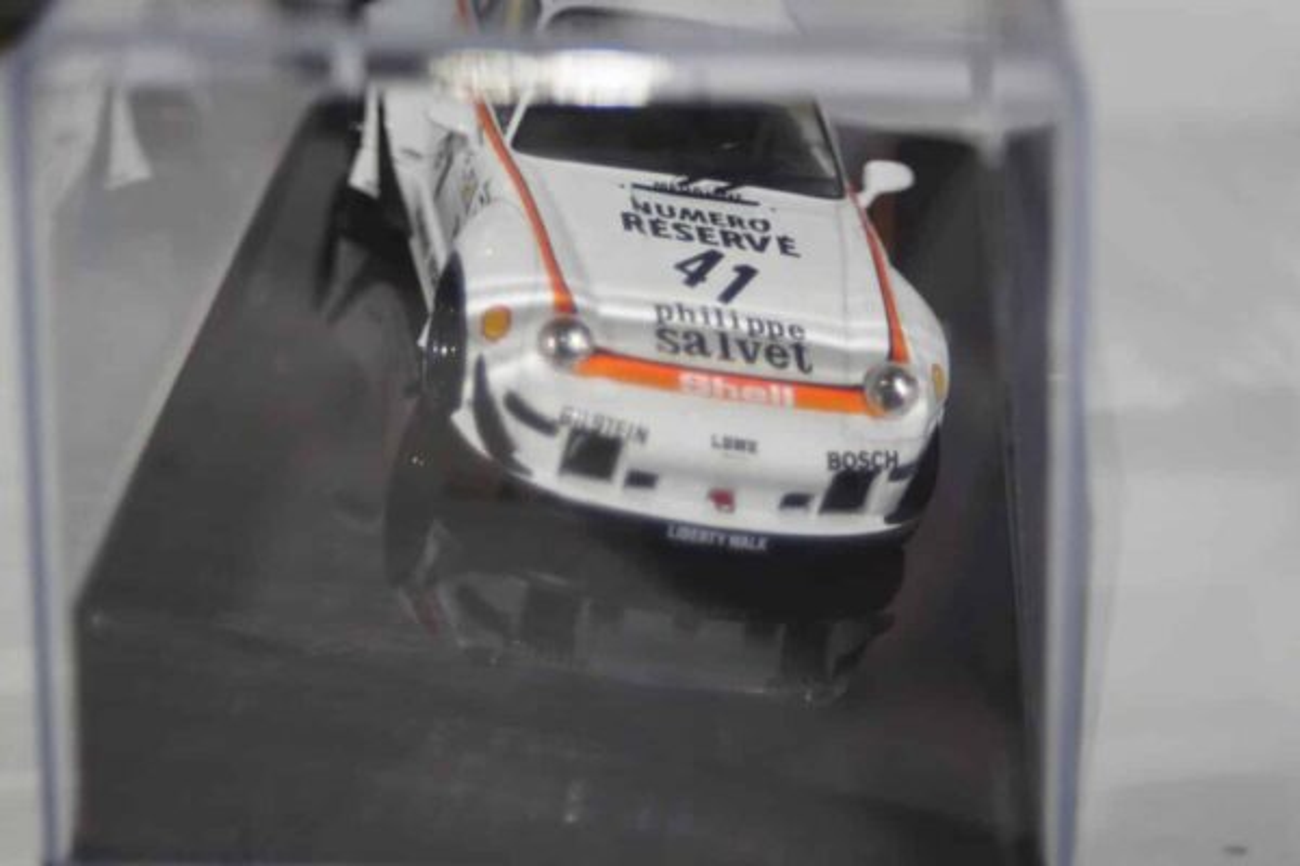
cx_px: 650
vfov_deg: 13.0
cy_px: 433
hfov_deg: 19.5
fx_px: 3791
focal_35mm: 105
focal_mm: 70
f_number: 5.6
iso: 1600
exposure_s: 1/160
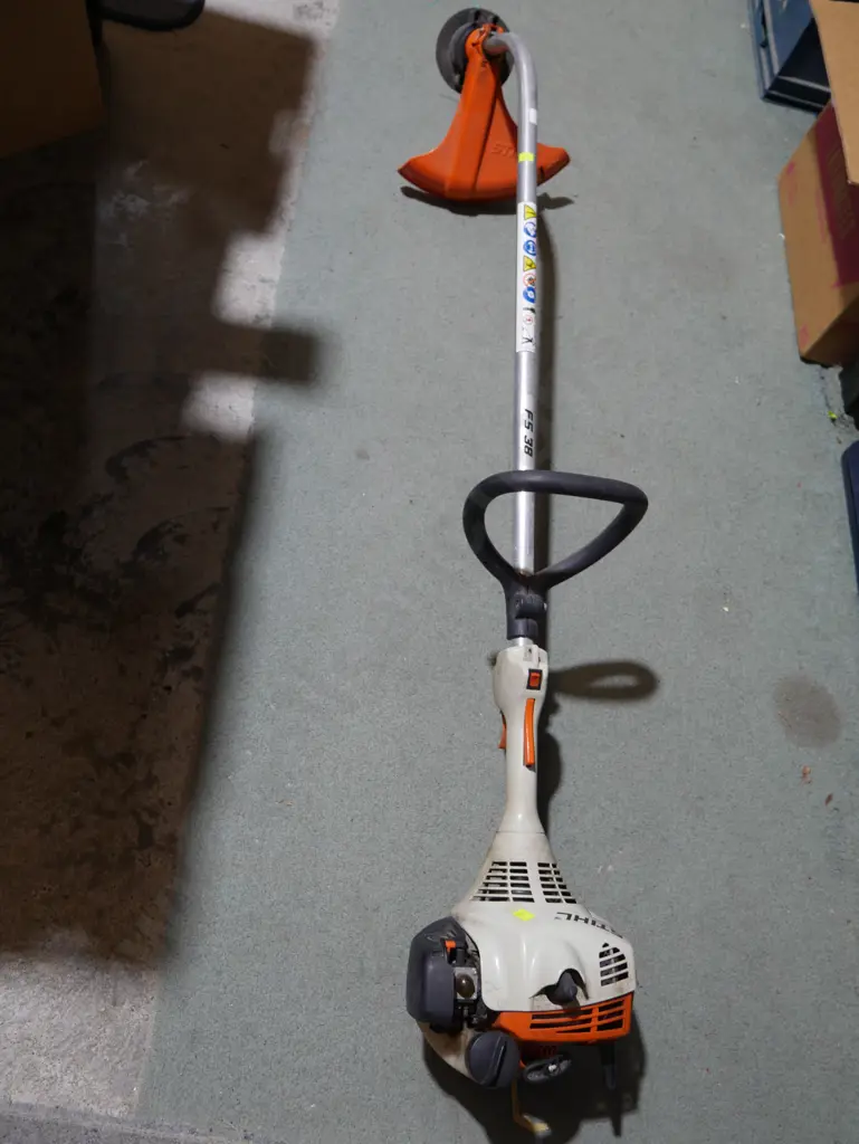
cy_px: 572
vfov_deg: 53.9
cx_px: 430
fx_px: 1124
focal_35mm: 34
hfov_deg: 41.8
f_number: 4
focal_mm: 17
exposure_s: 1/60
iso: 400
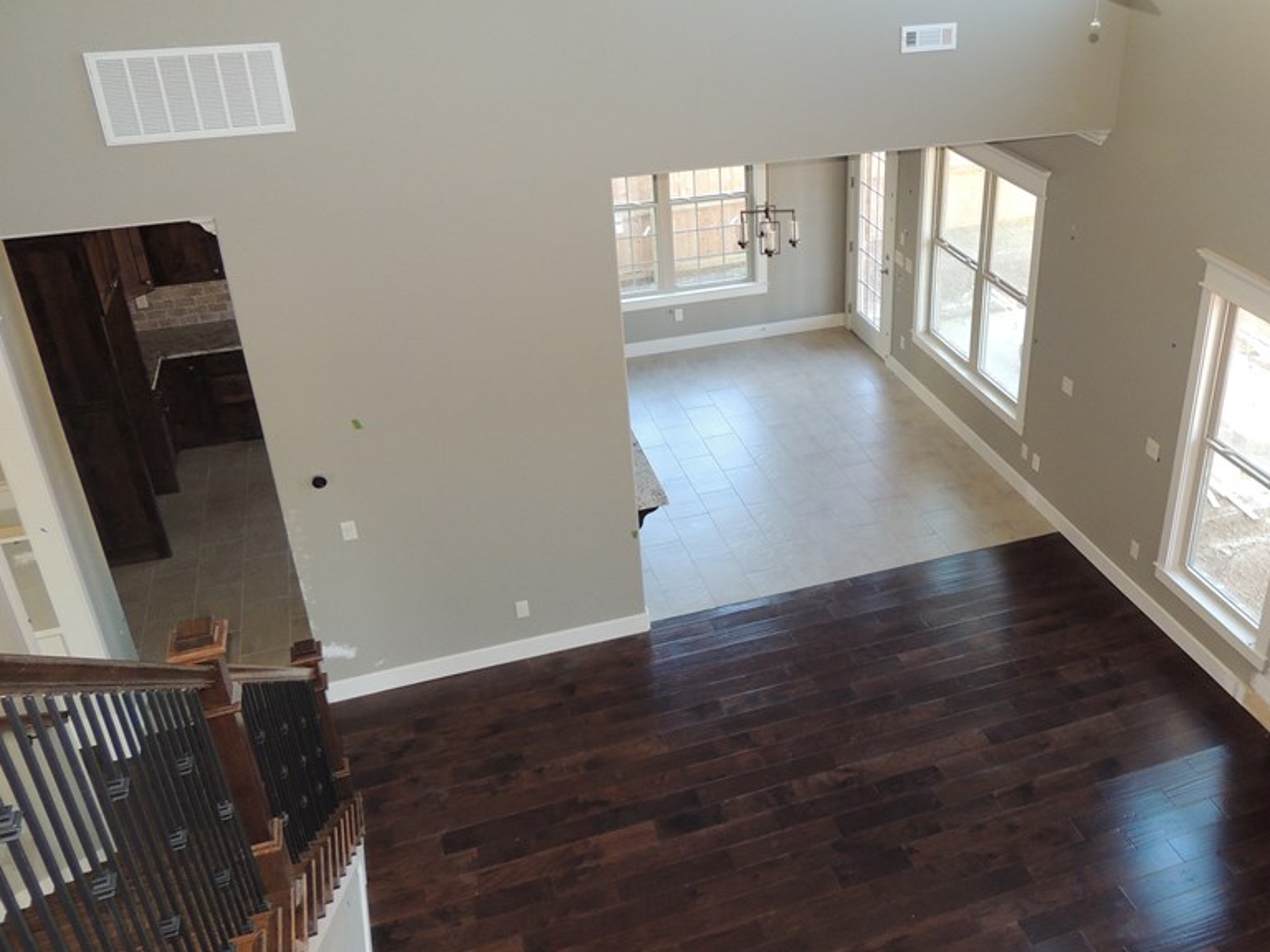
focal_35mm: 32
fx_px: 1174
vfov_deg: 44.1
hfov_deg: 55.8
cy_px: 441
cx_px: 832
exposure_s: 1/40
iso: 250
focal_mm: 4.3
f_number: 3
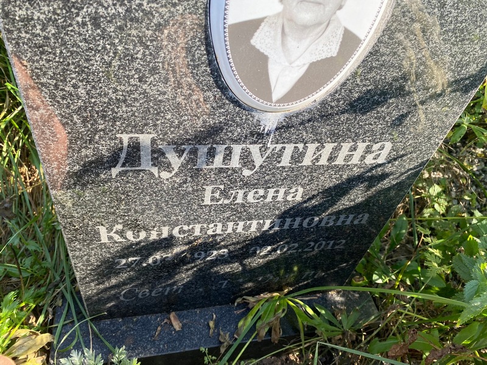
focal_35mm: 26
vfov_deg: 53.1
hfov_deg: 67.3
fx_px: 366
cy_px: 182
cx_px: 244
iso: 32
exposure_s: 1/919
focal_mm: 4.25
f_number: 1.8
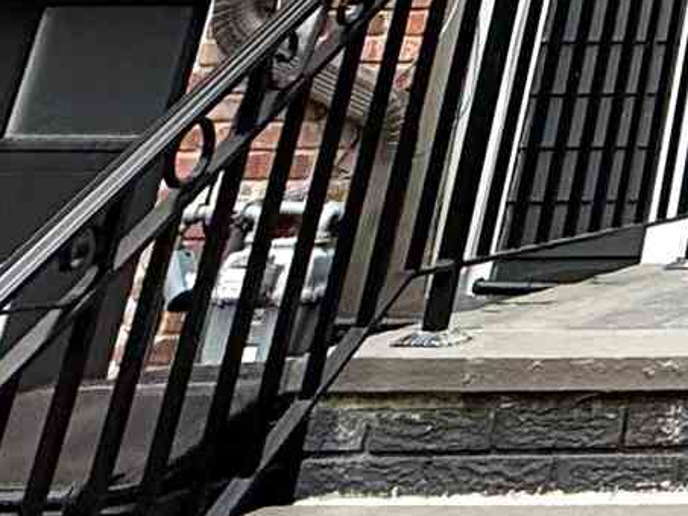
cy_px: -854
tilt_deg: +26.4
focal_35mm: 95
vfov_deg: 11.6
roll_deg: +0.8
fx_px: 1889
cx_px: 1554
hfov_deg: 14.8
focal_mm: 2.22
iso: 50
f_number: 2.2
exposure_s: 1/955
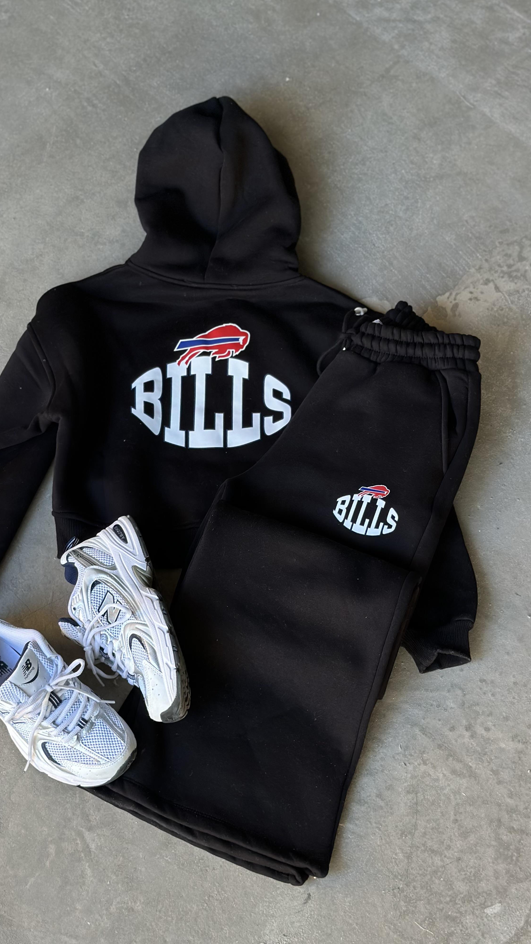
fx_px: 1326
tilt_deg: -62.9
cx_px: 210
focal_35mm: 53
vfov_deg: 39.2
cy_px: 474
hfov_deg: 22.6
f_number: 1.78
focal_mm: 6.86
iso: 125
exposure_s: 1/60
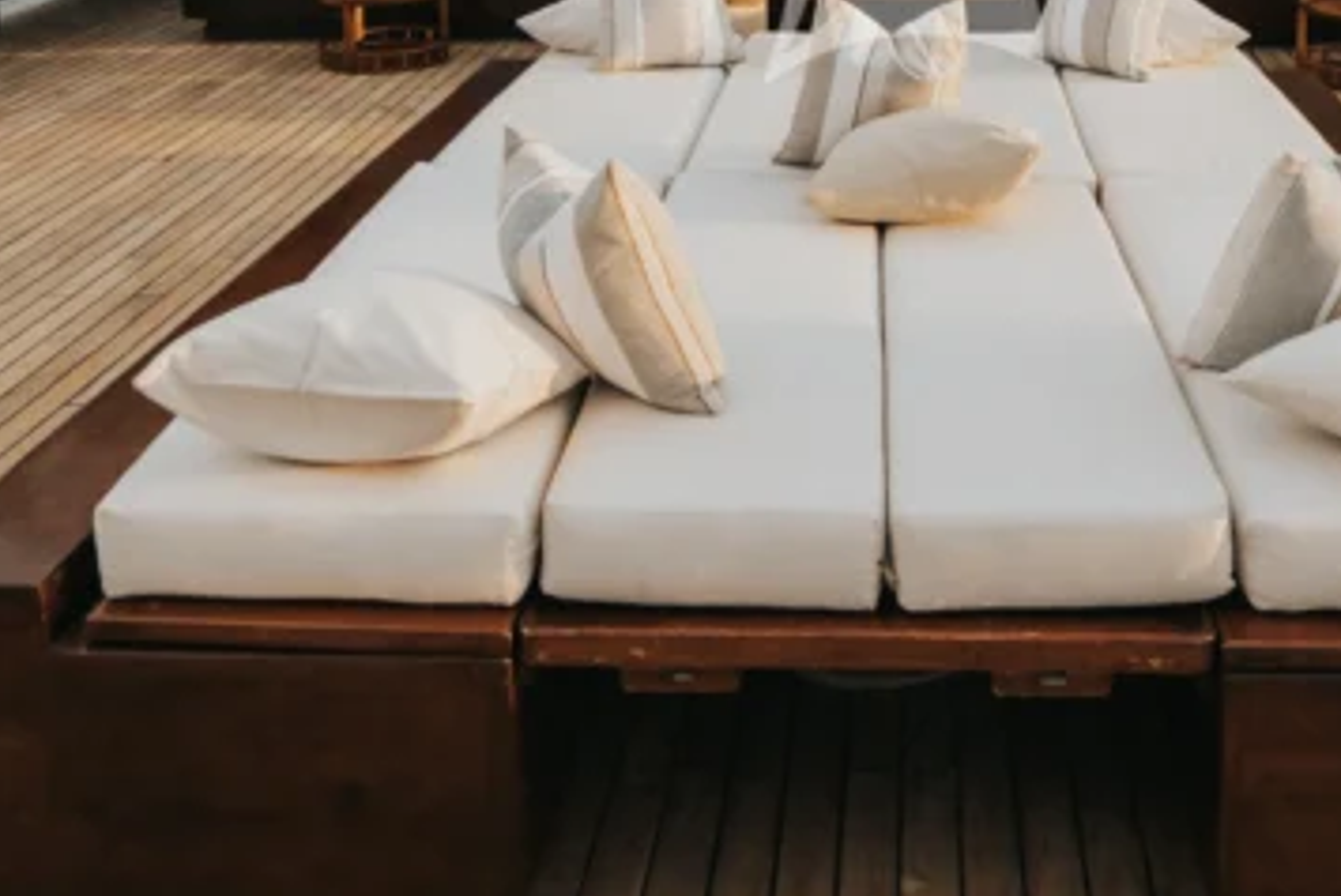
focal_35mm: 46
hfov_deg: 42.3
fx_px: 1715
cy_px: -137
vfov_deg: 26.5
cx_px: 870
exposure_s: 1/800
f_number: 4
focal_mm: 16
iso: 320
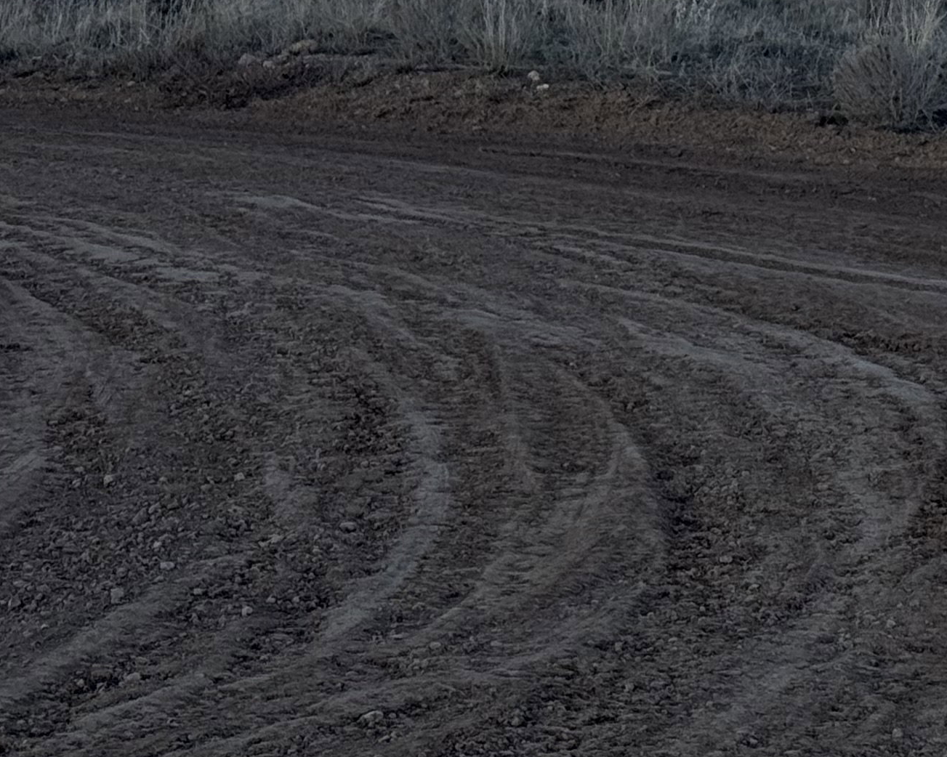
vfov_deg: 10.4
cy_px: -245
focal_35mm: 145
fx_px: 4063
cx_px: 1065
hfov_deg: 13.0
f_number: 1.78
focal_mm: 6.76
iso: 64
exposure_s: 1/2611
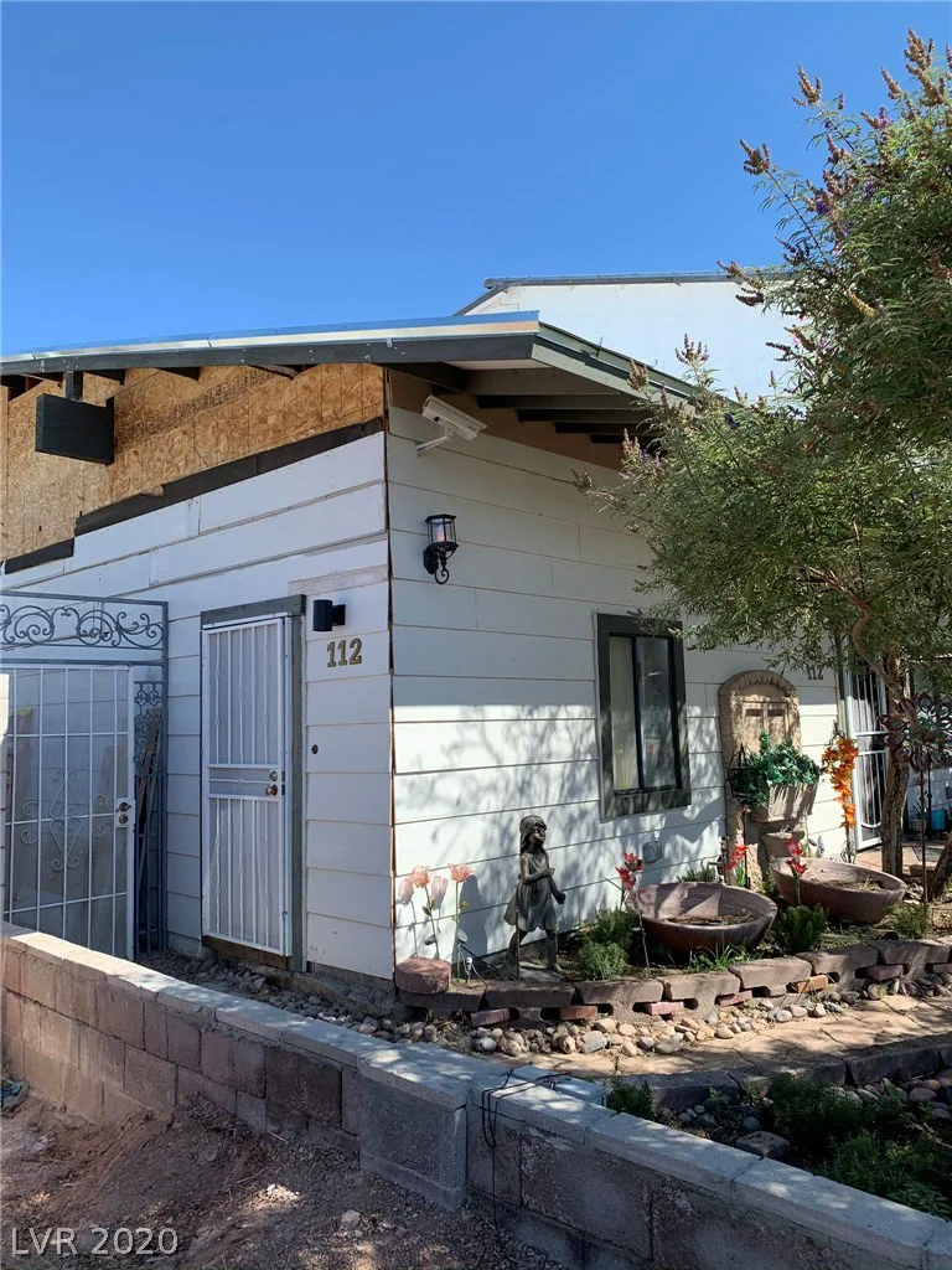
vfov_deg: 67.3
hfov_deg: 53.1
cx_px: 476
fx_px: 953
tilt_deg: +8.6
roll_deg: +0.4
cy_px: 635
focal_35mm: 26
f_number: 1.8
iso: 25
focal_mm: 4.25
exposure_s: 1/1387
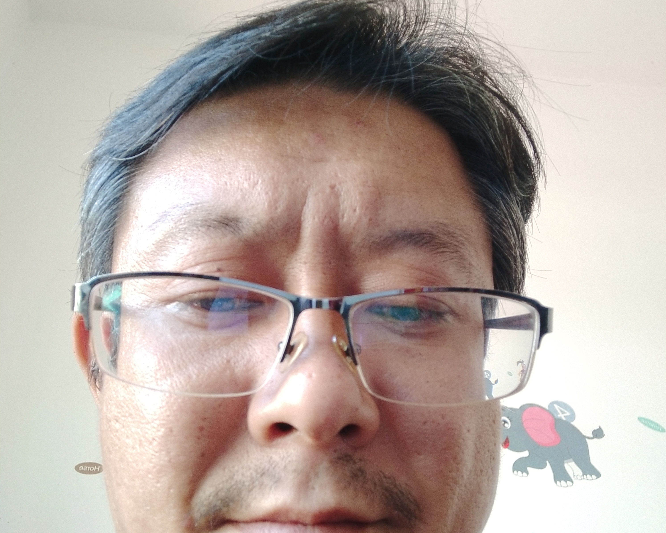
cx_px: 333
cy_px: 319
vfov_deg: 39.0
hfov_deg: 47.9
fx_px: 749
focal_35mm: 38
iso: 85
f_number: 2
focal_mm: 3.87
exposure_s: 1/50
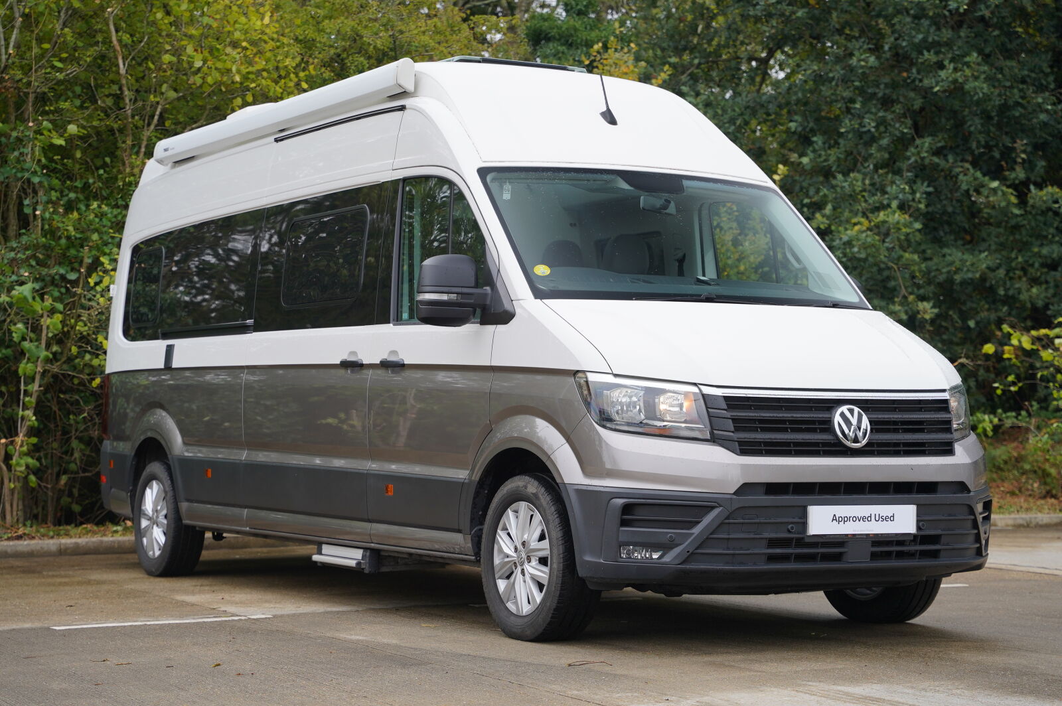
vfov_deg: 19.4
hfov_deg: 28.9
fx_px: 2063
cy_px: 353
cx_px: 531
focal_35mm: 70
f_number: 4
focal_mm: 70
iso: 400
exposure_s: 1/160
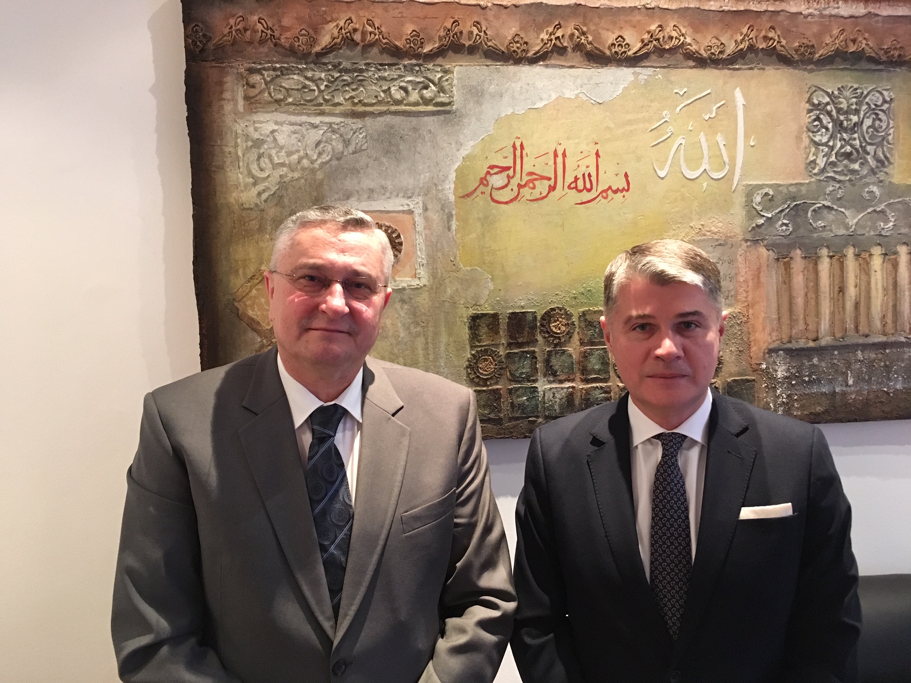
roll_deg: +1.1
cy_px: 342
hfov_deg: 61.7
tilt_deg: -3.7
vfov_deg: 48.2
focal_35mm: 29
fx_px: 763
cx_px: 456
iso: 200
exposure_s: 1/17
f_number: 2.2
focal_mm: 4.15
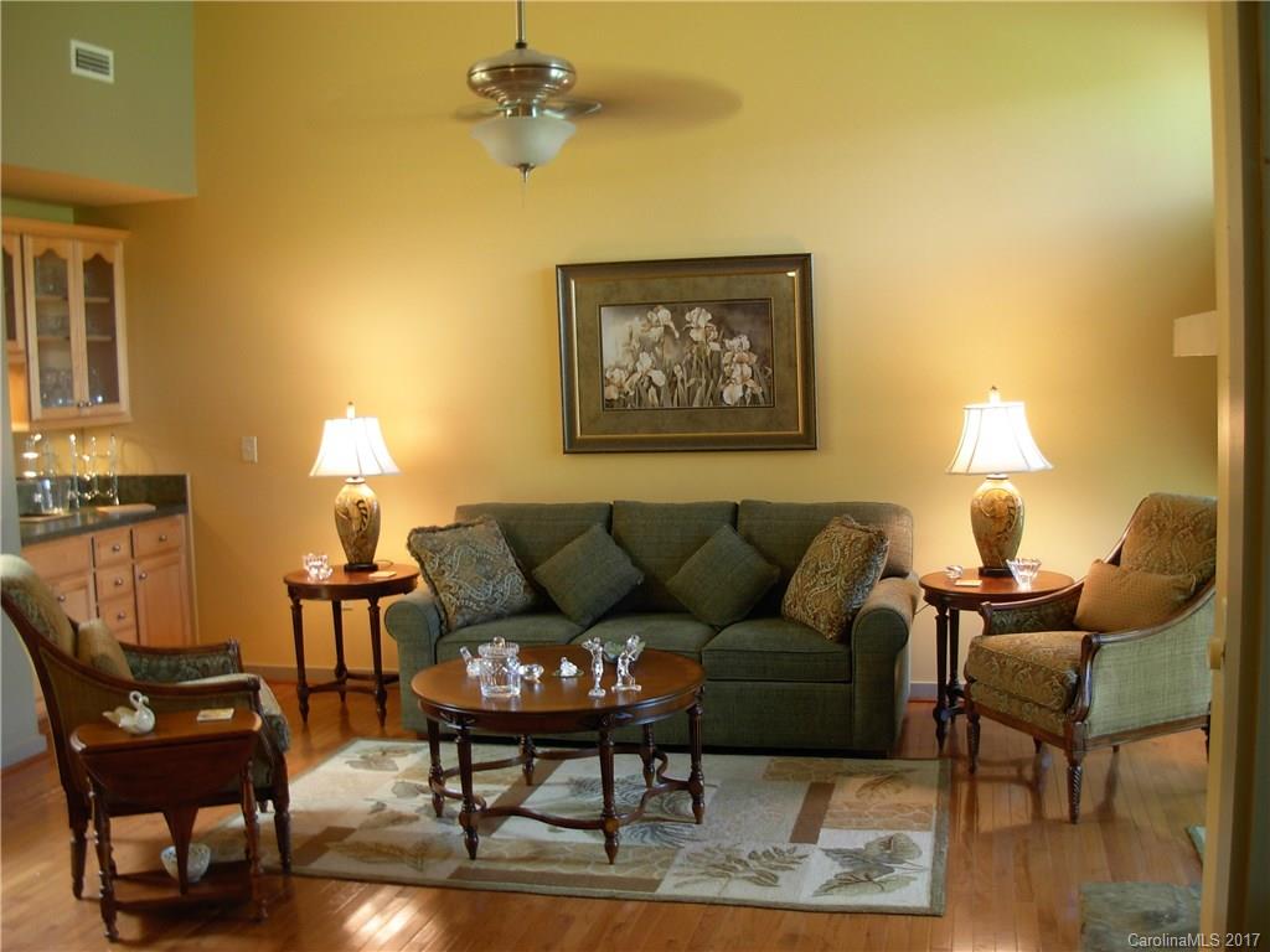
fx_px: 1394
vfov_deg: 37.7
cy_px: 476
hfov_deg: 49.0
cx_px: 635
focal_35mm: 38
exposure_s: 1/8.7
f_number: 2.9
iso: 79
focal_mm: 6.3
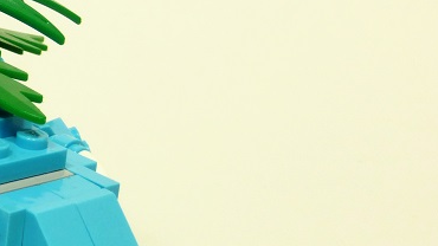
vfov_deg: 10.6
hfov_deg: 17.3
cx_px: -183
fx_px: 1324
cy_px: 150
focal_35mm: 114
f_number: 3.7
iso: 100
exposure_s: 1/60
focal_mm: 6.1
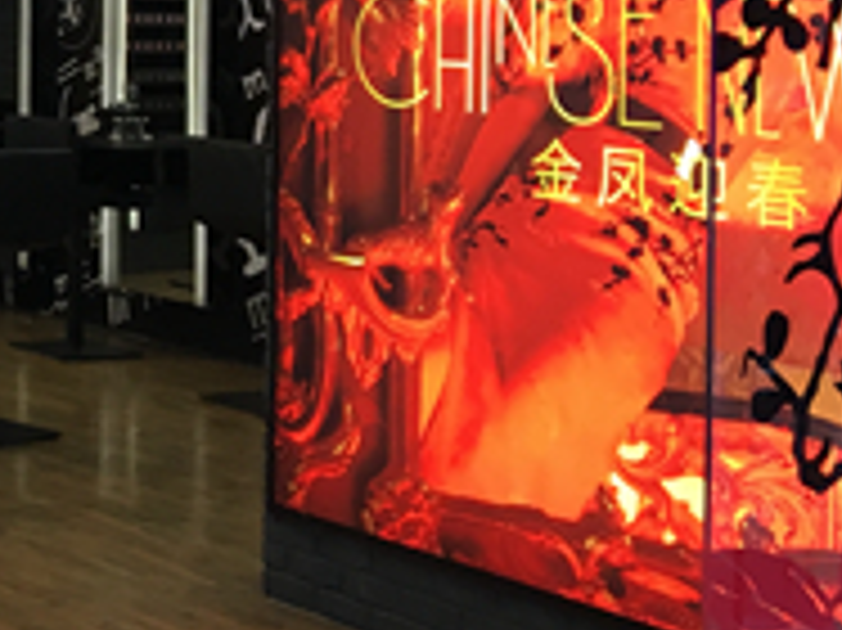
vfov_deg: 14.7
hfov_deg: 17.6
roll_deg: -0.7
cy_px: -50
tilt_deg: +0.7
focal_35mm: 98
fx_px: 2382
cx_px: -495
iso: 40
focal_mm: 4.15
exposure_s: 1/33
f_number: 2.2
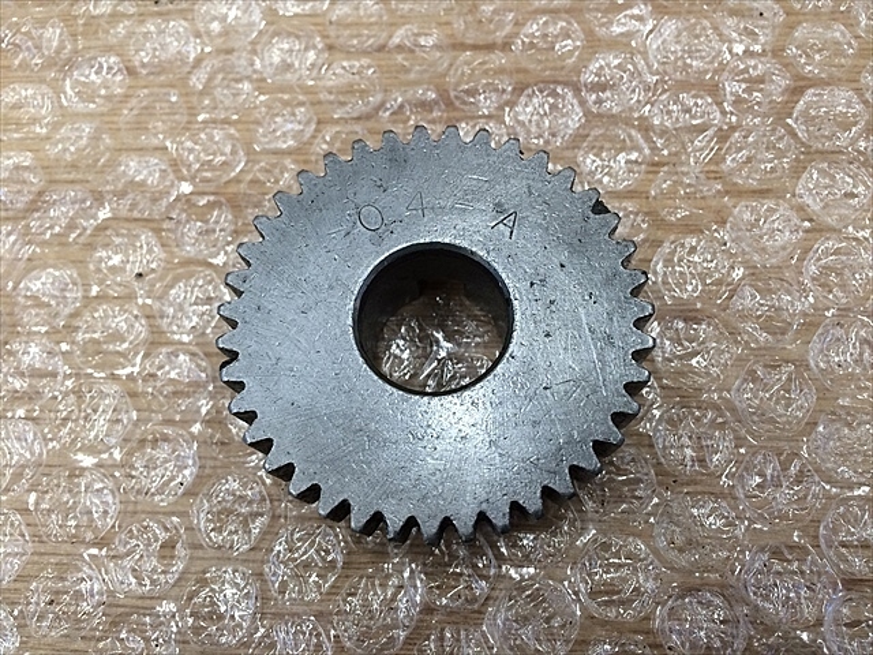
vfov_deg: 48.2
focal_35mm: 29
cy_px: 328
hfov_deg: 61.7
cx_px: 436
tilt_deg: -72.9
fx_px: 731
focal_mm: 4.15
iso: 80
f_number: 2.2
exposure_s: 1/30
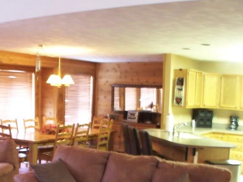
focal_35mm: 69
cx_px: 67
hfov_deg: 27.8
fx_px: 484
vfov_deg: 20.9
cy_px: 158
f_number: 2.8
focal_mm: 6.3
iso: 140
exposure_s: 1/3
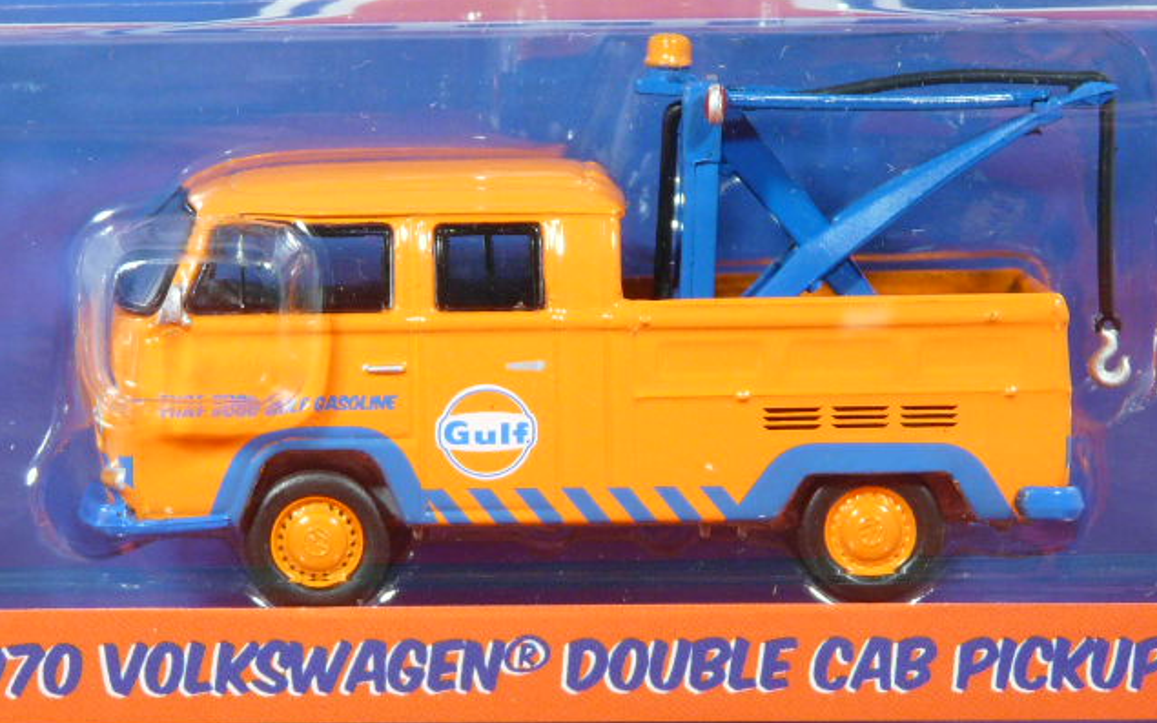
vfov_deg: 8.4
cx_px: 581
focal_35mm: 157
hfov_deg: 13.3
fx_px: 4951
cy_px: 395
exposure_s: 1/25
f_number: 3.6
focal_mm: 15.1
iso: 200
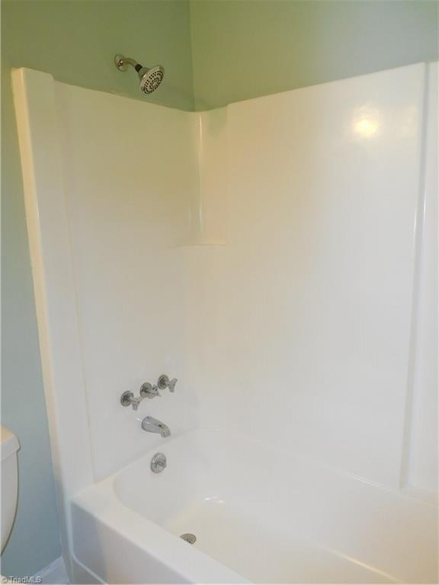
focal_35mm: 25
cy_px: 292
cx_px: 220
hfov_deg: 54.9
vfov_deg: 69.4
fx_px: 423
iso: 180
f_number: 3.4
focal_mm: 4.5
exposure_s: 1/30
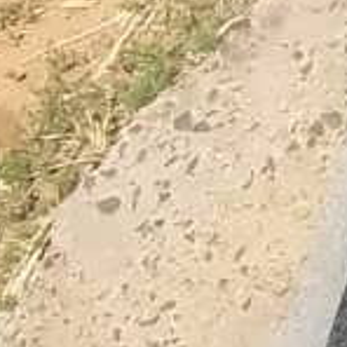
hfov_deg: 6.7
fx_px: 2597
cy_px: -16
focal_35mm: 229
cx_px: 1170
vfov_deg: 7.6
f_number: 5.5
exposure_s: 1/400
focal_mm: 5.7
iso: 80
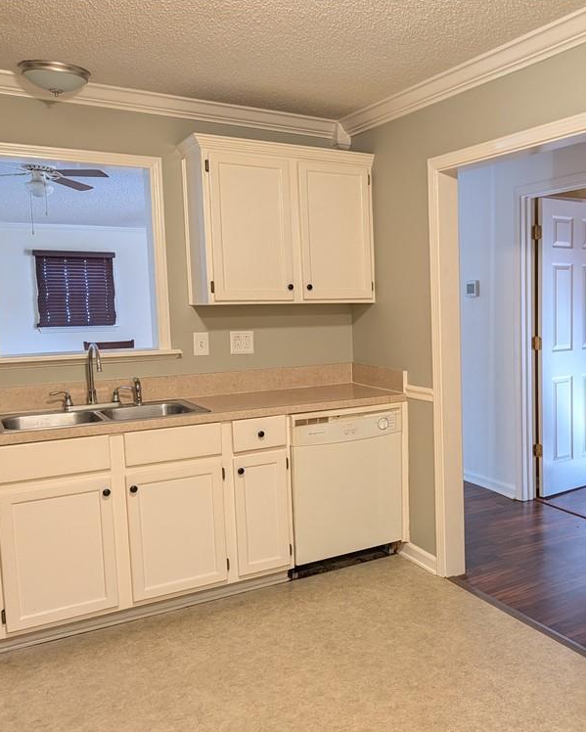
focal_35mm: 32
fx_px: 693
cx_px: 463
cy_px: 373
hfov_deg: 43.8
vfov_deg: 55.6
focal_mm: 6.9
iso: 214
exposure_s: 1/30
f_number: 1.68
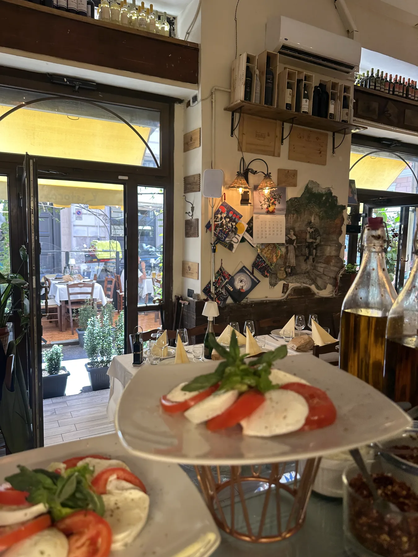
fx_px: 386
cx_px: 209
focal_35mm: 24
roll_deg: -1.7
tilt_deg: -6.5
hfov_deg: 56.8
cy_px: 278
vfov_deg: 71.6
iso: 80
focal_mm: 6.86
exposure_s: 1/100
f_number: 1.78
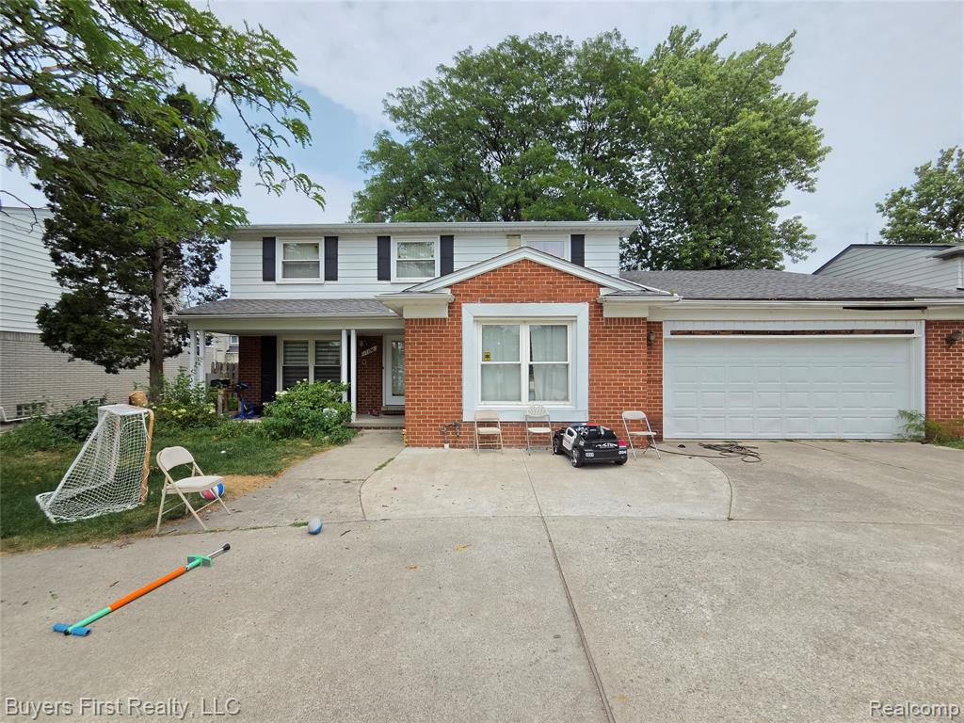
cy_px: 362
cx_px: 482
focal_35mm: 13
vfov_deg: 89.9
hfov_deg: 106.2
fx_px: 362
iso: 100
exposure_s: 1/2693
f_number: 2.2
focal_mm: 2.2
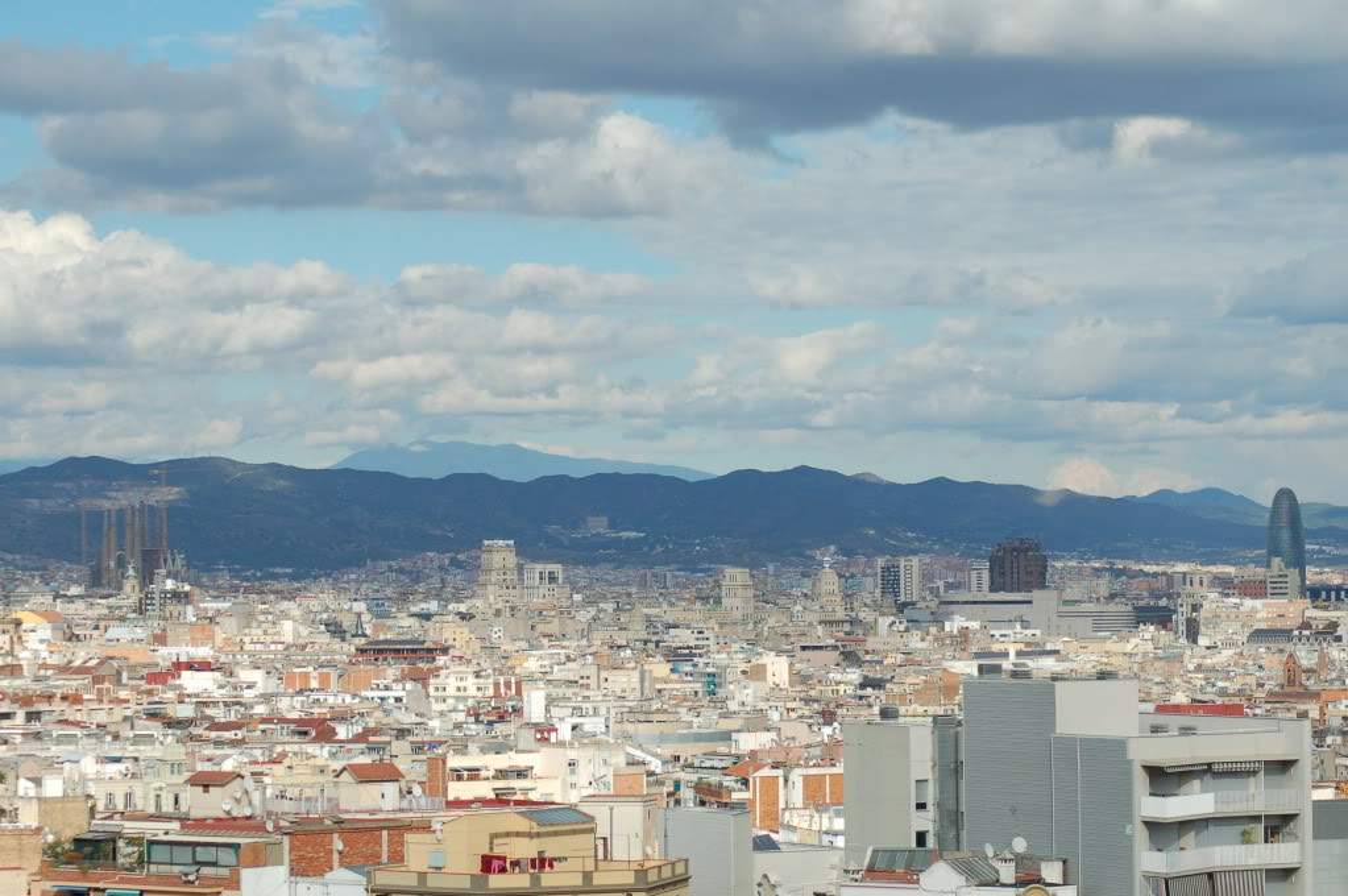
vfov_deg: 11.4
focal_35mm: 120
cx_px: 674
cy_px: 448
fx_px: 4489
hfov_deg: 17.1
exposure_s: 1/800
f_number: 7.1
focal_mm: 80
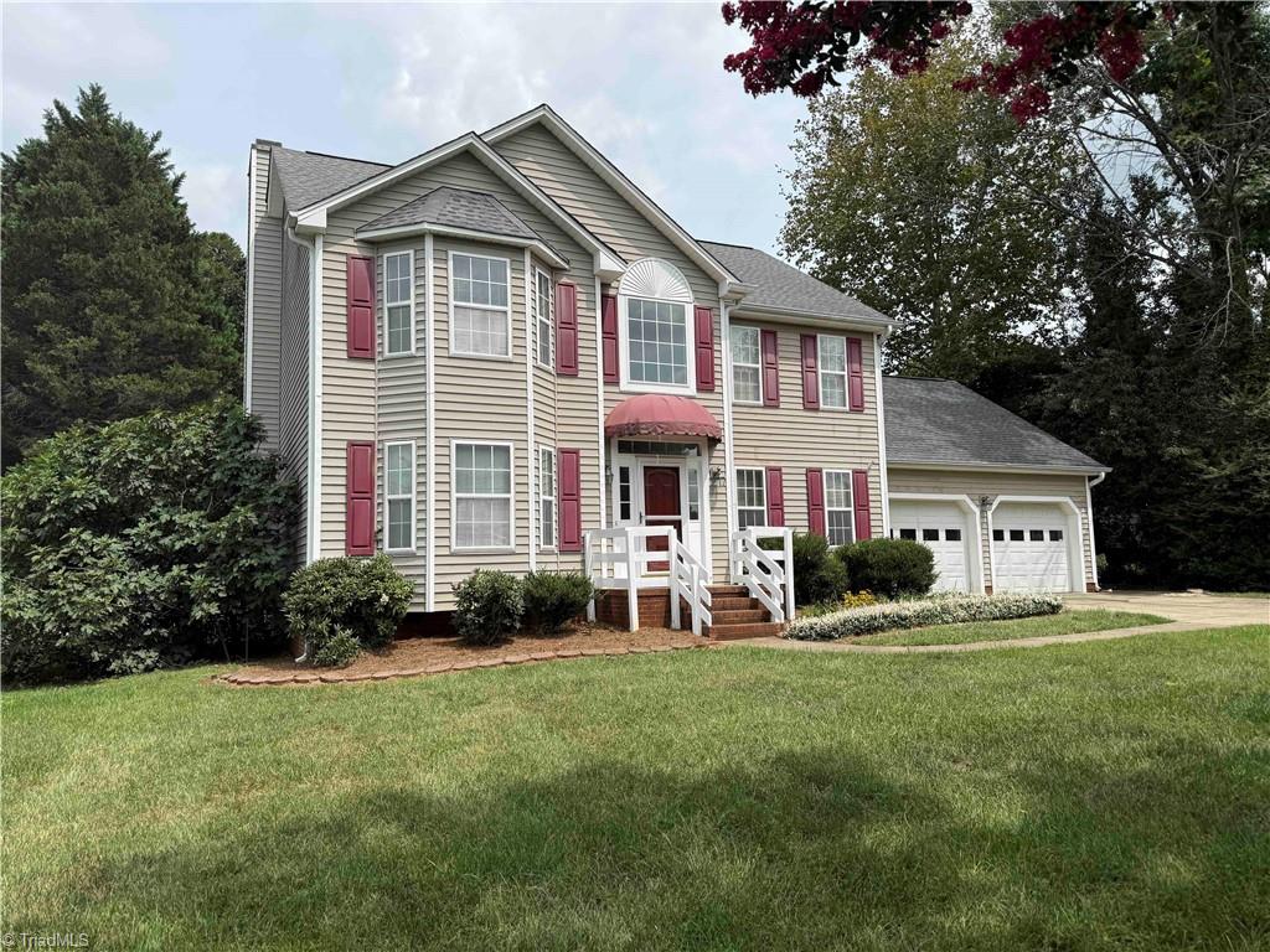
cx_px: 635
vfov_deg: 56.8
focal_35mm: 24
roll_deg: +1.2
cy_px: 476
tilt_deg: +5.6
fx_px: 881
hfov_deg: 71.6
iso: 80
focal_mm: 6.76
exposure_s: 1/4673
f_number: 1.78
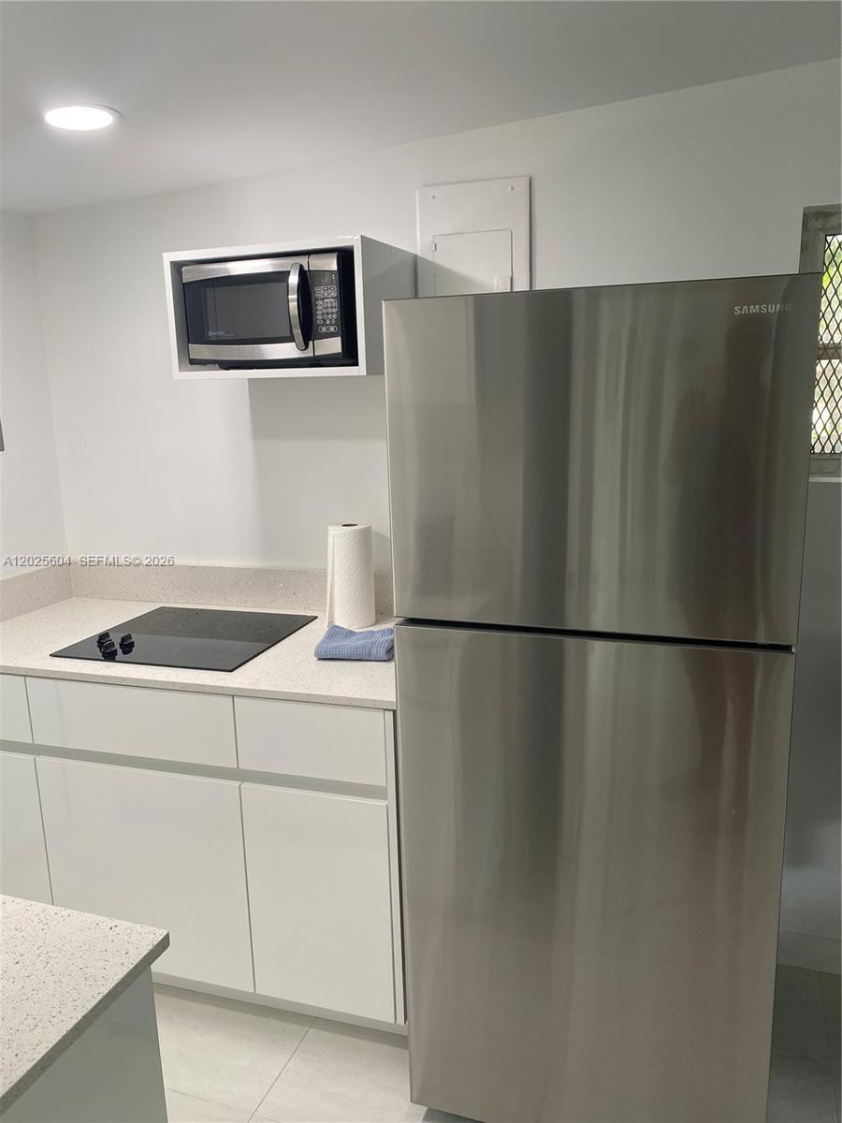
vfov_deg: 67.3
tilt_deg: -12.4
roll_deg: +0.8
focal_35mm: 26
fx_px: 843
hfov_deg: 53.1
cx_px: 421
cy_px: 562
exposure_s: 1/60
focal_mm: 4.25
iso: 64
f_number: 1.8
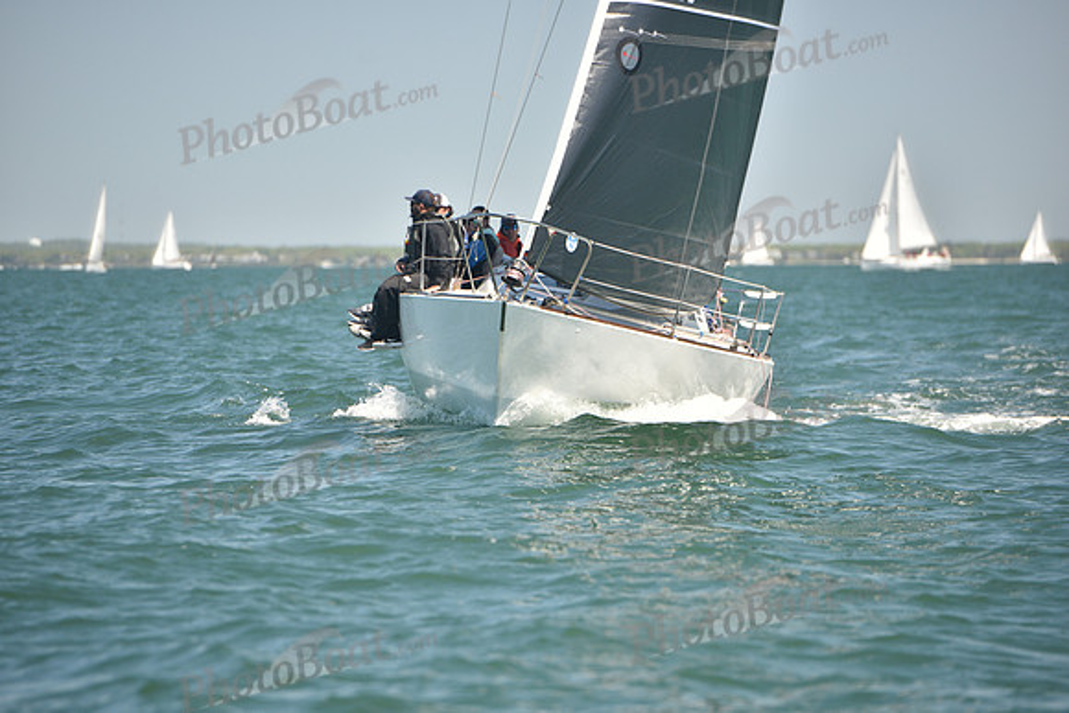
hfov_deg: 10.3
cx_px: 534
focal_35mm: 200
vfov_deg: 6.9
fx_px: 5940
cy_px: 356
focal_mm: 200
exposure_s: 1/800
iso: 250
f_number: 4
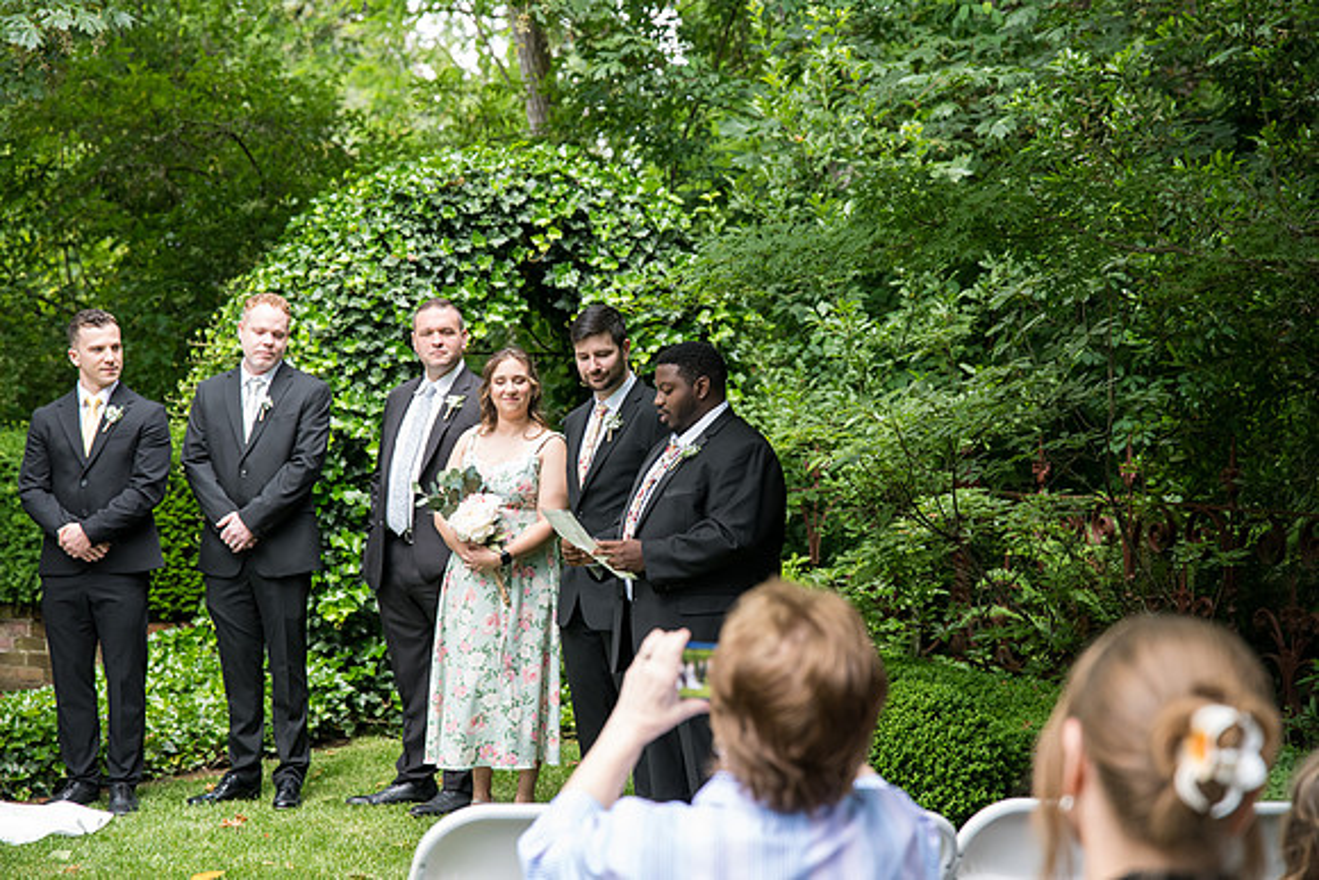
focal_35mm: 70
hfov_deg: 28.8
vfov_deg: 19.5
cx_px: 660
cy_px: 440
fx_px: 2565
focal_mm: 70
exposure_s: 1/400
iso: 1000
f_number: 3.5
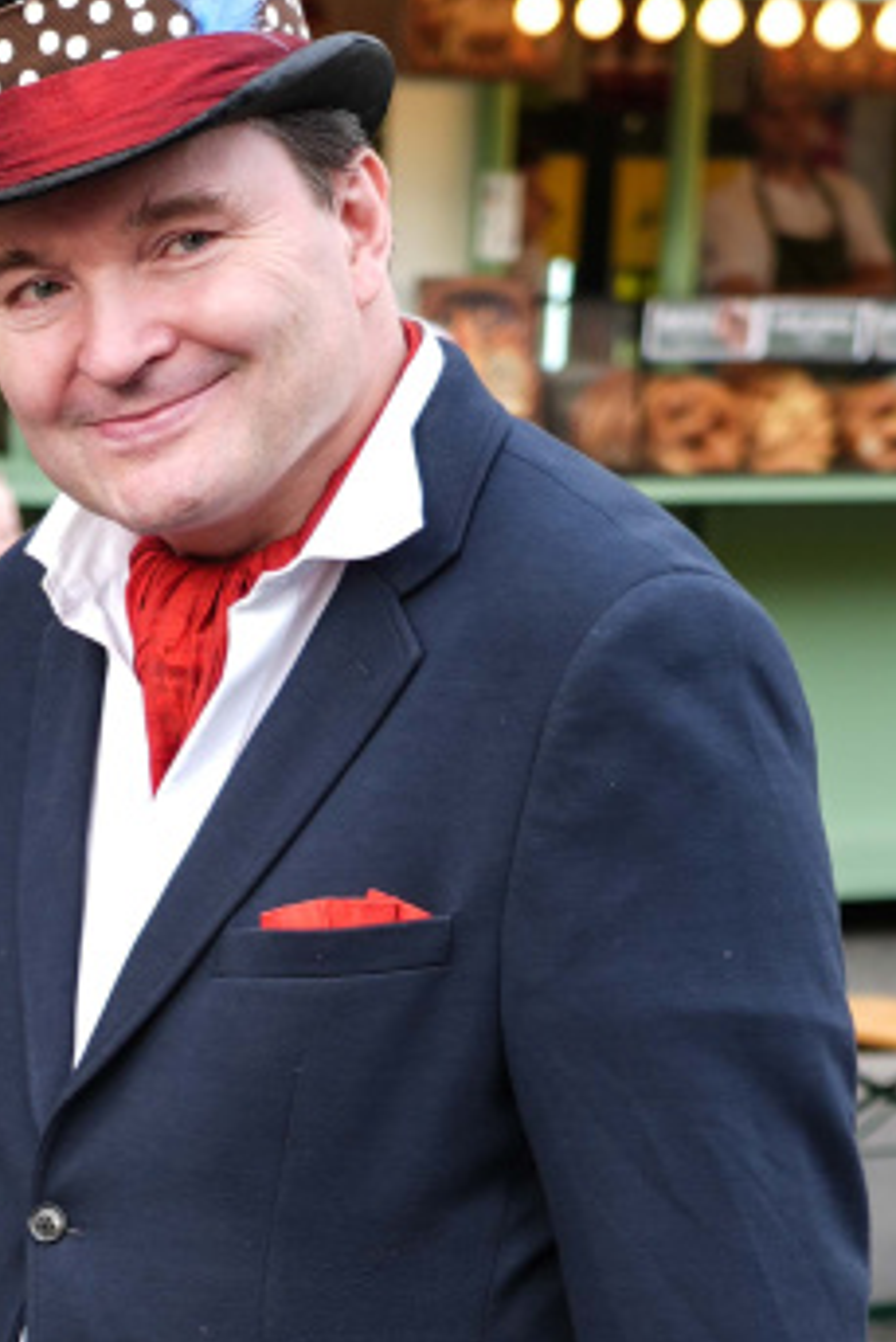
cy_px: 1890
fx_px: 5743
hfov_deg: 8.8
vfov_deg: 12.8
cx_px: -282
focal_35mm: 154
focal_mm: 44
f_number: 4
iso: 125
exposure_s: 1/60
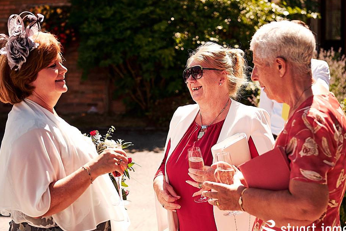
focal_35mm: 82
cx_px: 168
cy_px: 122
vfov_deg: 16.7
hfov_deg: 24.8
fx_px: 788
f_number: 2.8
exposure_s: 1/3200
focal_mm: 50
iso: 400
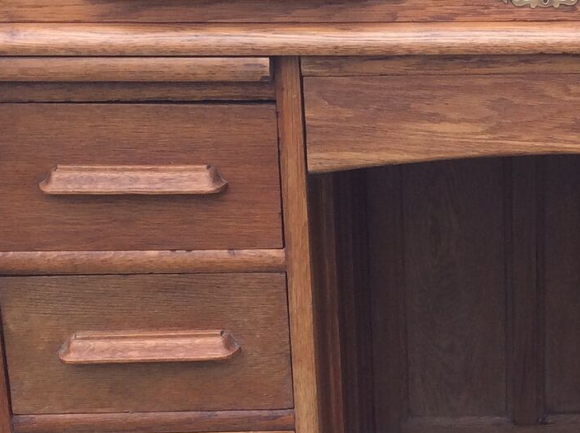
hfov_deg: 21.1
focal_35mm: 91
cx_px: 518
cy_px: 208
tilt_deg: -19.3
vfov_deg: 16.2
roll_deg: +1.5
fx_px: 1522
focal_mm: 3.3
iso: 32
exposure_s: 1/123
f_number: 2.4
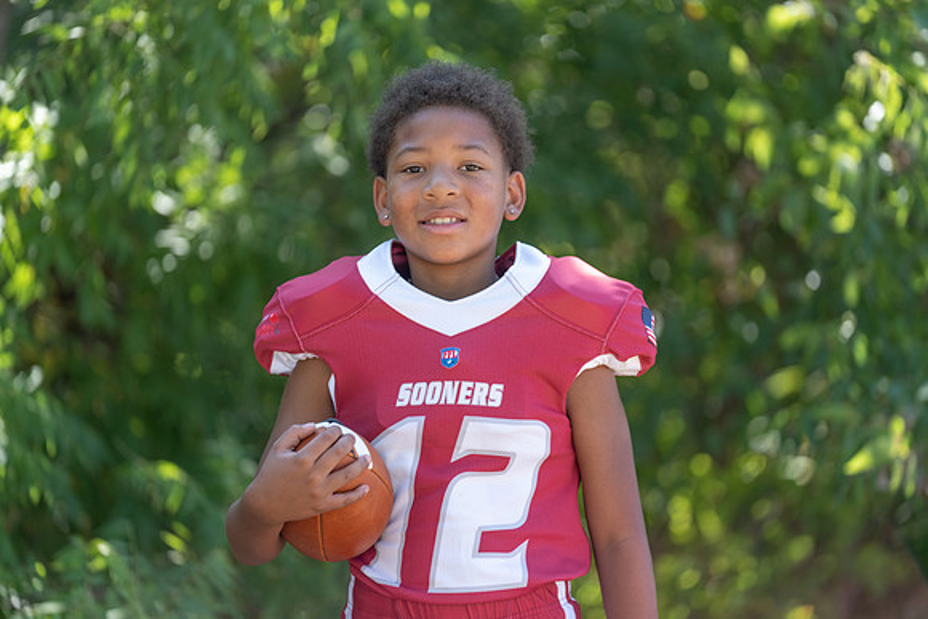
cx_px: 464
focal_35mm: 162
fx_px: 4177
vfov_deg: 8.5
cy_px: 310
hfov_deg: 12.7
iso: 100
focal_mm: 162
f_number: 2.8
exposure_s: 1/320
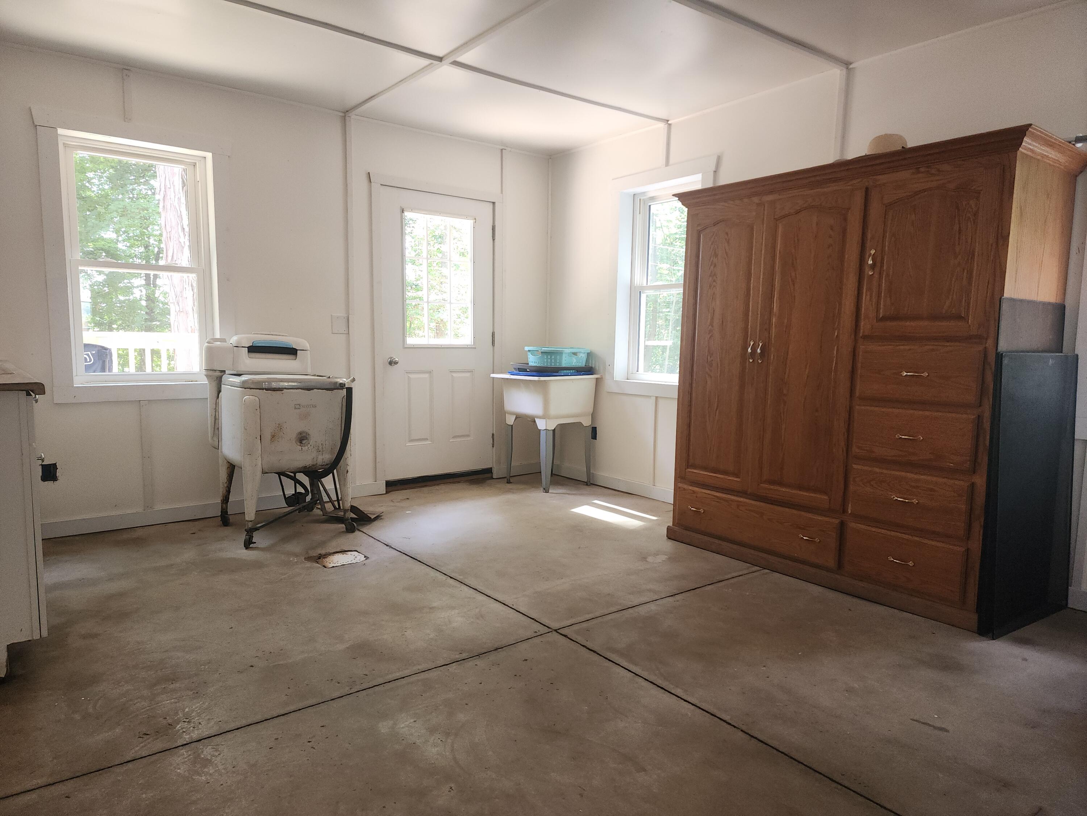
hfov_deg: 73.9
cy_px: 408
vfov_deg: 58.9
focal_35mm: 23
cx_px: 544
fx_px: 722
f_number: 1.8
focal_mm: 6.4
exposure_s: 1/60
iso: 100
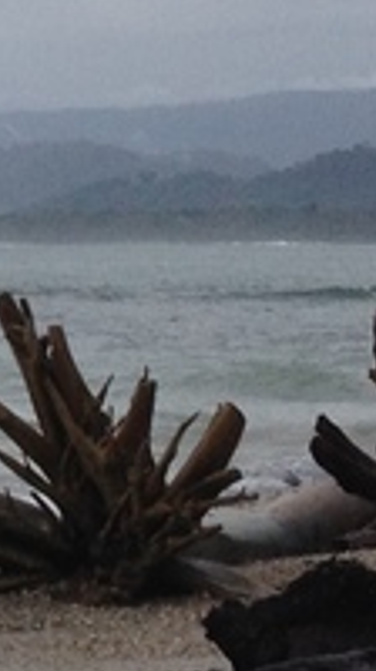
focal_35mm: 229
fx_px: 4073
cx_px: -759
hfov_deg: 5.0
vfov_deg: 9.4
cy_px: 262
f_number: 2.4
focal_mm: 4.28
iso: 50
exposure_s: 1/2762
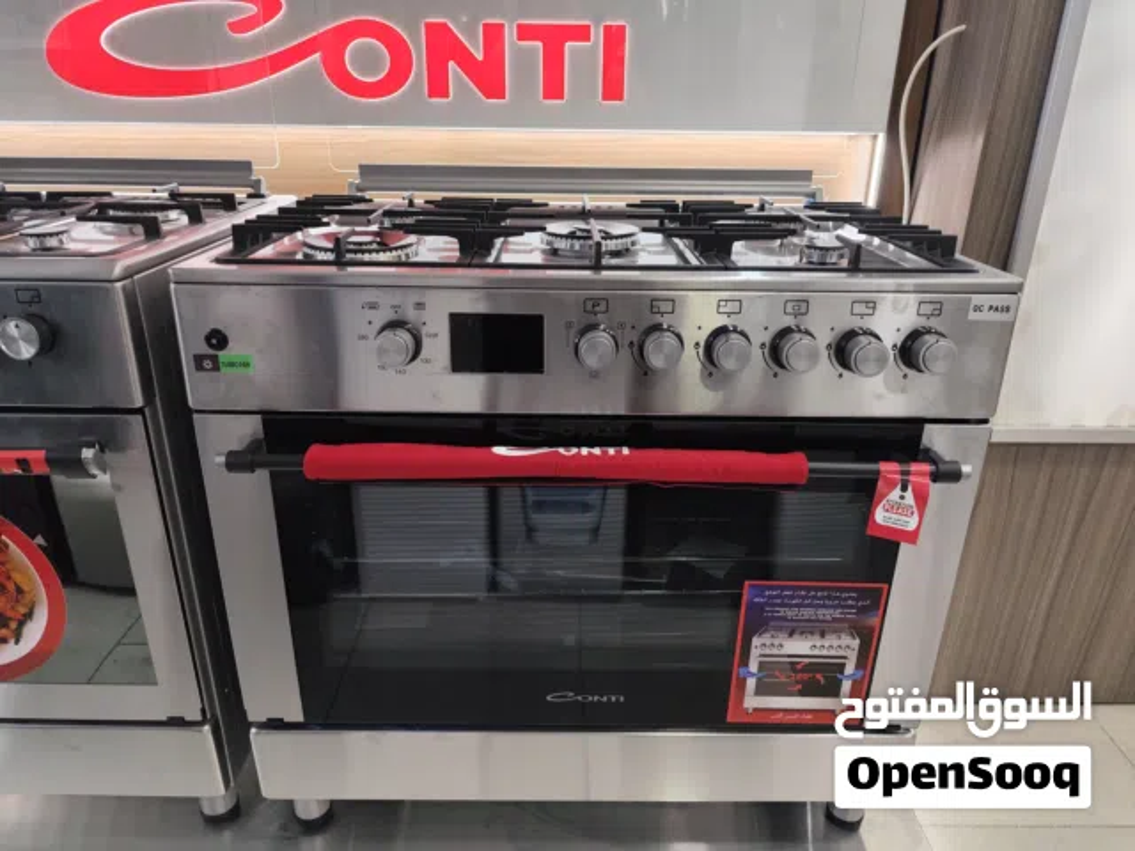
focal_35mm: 23
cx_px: 568
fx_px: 754
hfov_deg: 73.9
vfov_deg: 58.9
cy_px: 426
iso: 250
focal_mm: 6.14
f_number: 1.65
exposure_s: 1/50
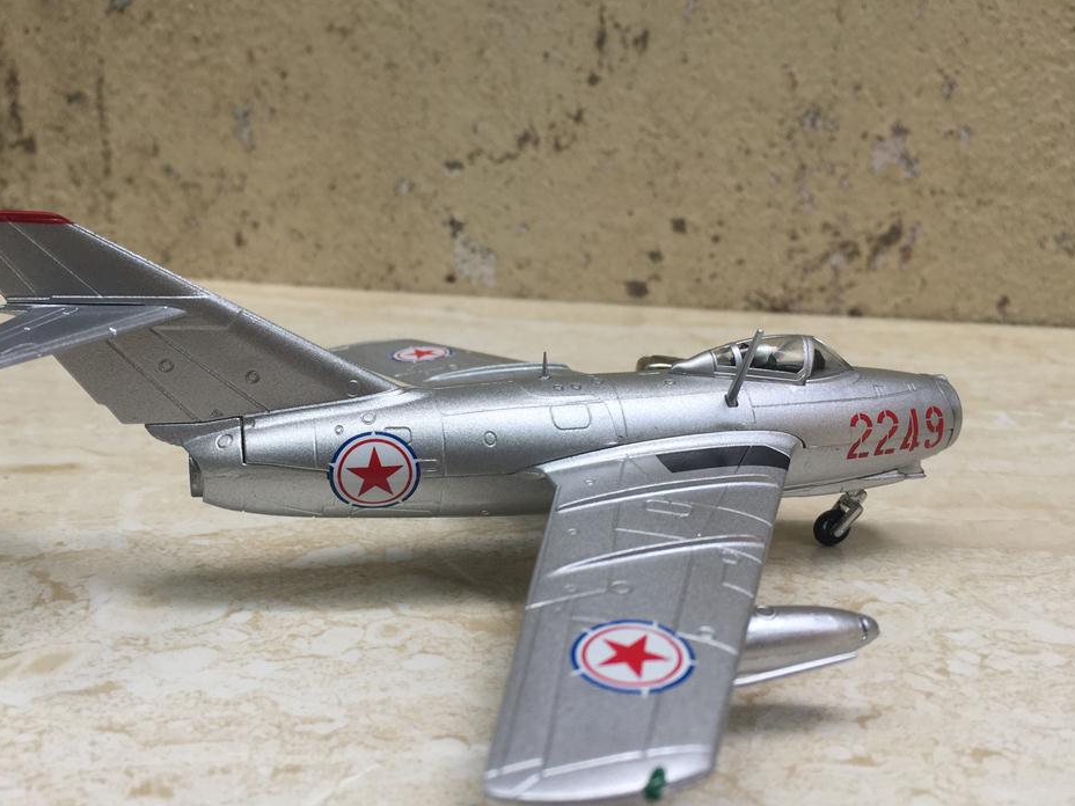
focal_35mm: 32
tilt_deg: -19.0
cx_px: 506
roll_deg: -4.7
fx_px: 994
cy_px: 400
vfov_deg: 44.2
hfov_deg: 56.8
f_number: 2.2
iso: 32
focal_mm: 4.15
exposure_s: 1/341
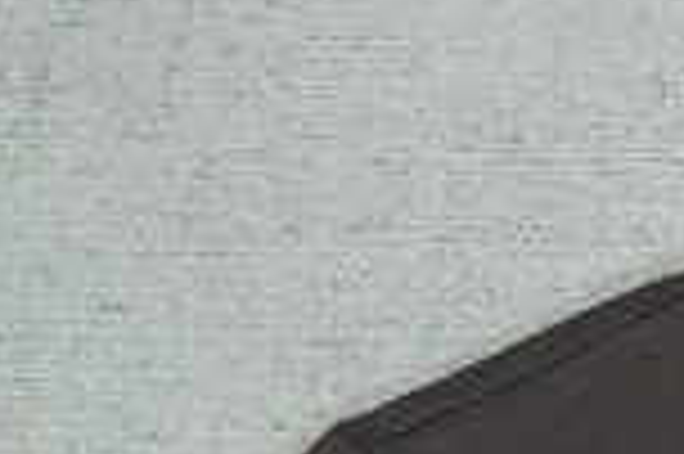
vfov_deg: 6.6
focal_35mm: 205
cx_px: 1778
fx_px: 3891
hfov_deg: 8.9
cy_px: 515
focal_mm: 26
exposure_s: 1/160
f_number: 8
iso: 1000
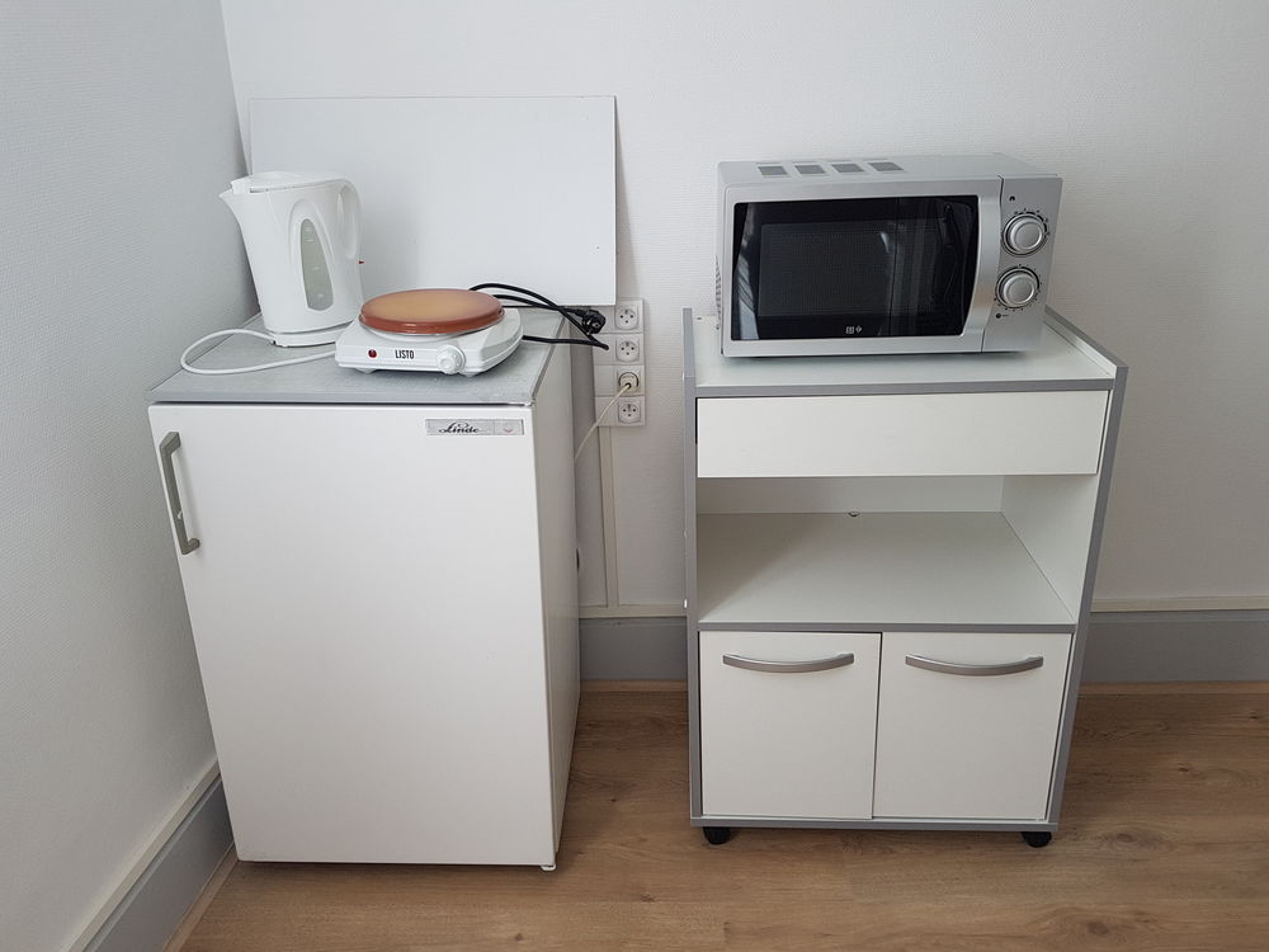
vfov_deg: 53.1
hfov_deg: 67.3
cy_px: 476
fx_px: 953
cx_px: 634
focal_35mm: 26
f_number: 1.7
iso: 40
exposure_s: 1/129
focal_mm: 4.2
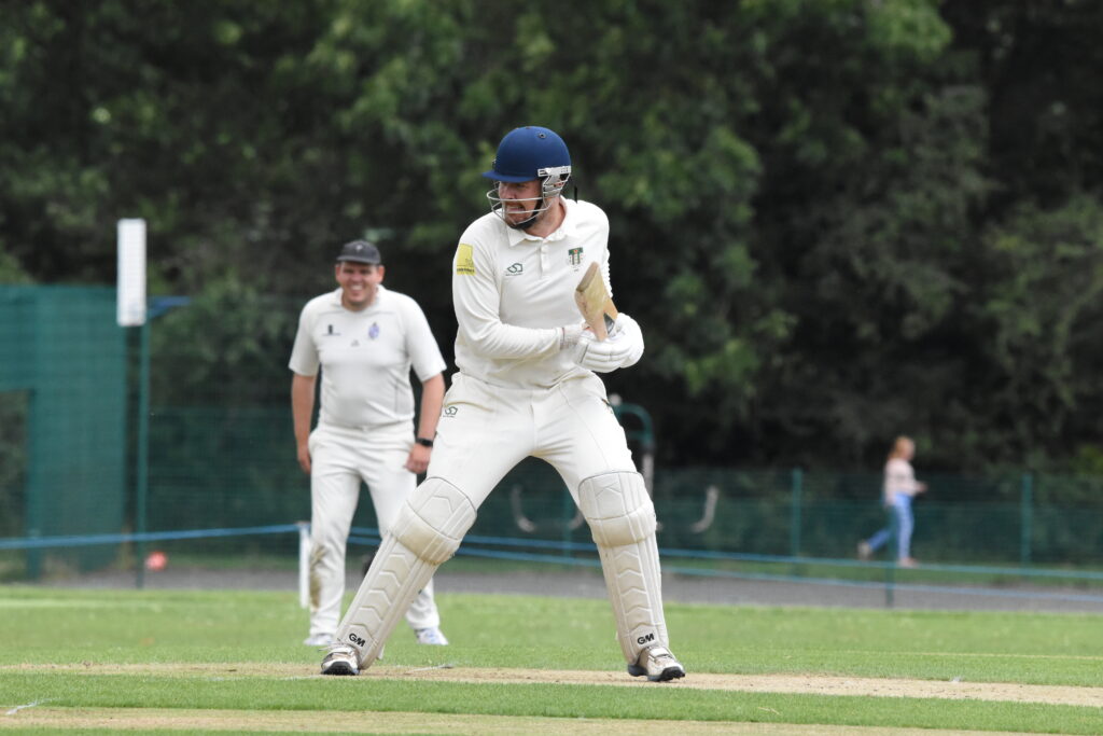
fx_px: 16546
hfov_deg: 3.8
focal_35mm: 540
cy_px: 368
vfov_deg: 2.5
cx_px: 552
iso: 3200
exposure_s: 1/4000
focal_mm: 360
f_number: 9
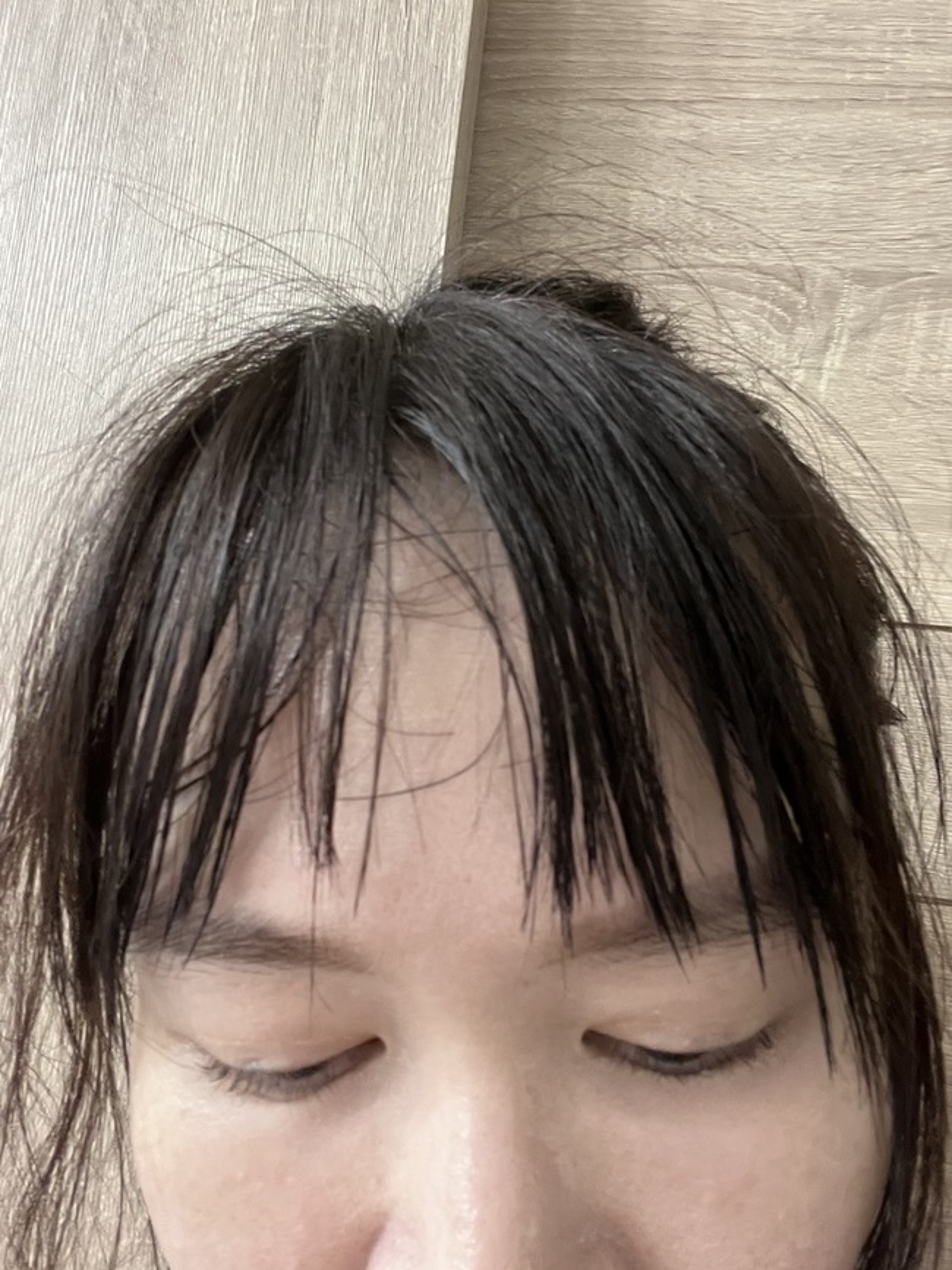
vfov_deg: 60.0
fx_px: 1100
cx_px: 476
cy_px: 635
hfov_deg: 46.8
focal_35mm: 30
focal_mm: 2.71
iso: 640
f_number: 2.2
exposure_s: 1/24
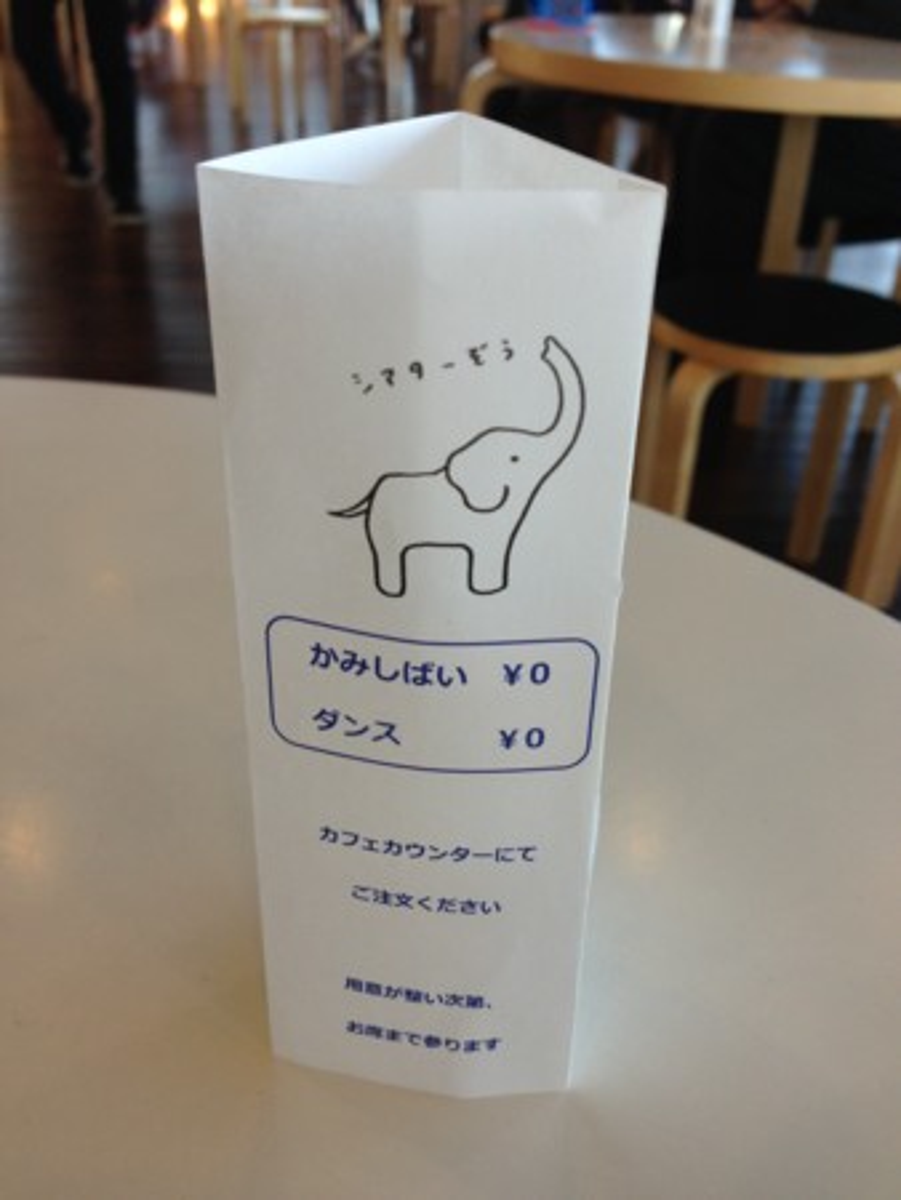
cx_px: 450
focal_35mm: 33
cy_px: 600
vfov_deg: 55.3
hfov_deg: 43.0
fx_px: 1144
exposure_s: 1/120
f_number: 2.4
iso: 50
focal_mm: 4.13
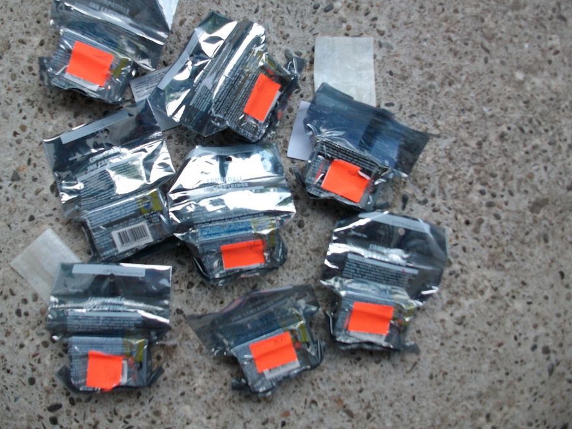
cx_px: 255
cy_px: 188
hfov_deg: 51.2
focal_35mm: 36
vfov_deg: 39.6
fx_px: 595
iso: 80
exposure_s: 1/274
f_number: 2.9
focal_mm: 5.7
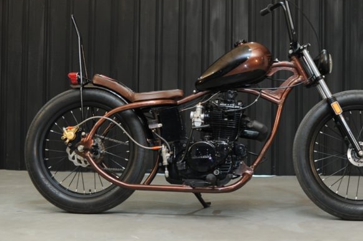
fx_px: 665
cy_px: 91
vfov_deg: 20.5
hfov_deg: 30.4
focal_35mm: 66
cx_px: 225
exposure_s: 1/125
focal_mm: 50
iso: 2500
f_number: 2.8
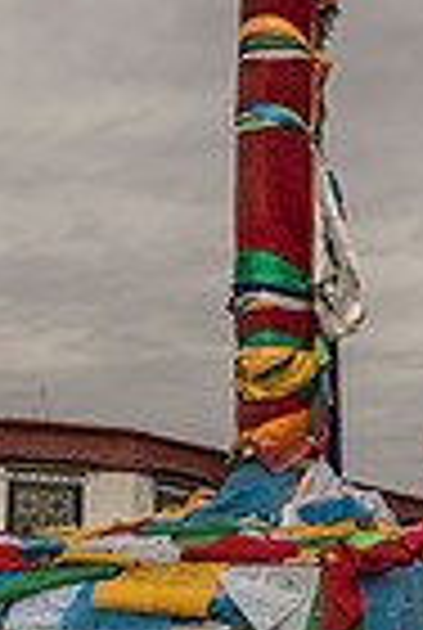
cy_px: 378
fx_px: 1403
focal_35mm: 80
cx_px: 279
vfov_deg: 25.3
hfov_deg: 17.1
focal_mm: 12
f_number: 5
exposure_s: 1/1600
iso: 400
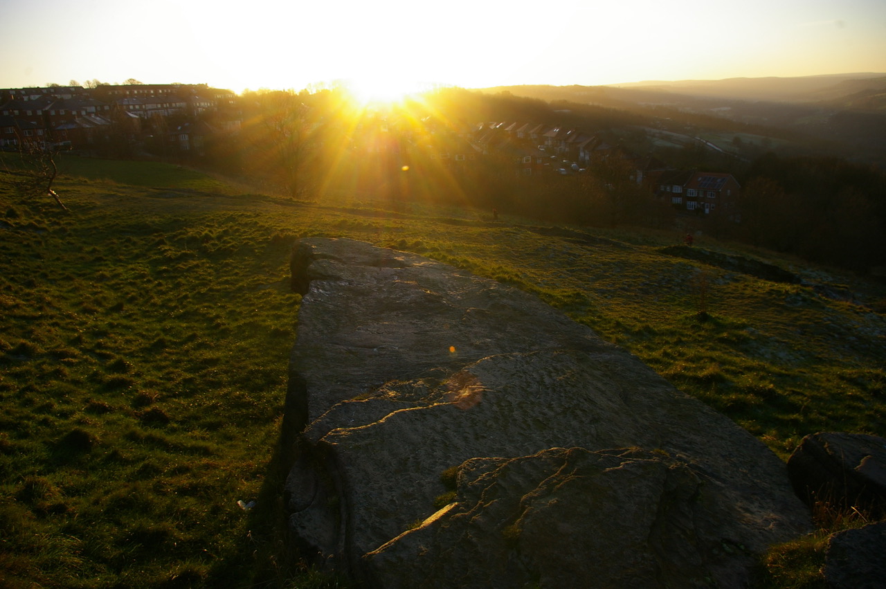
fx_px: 664
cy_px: 294
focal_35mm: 27
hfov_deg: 67.4
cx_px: 443
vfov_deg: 47.8
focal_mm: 18
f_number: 9.5
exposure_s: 1/180
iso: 200
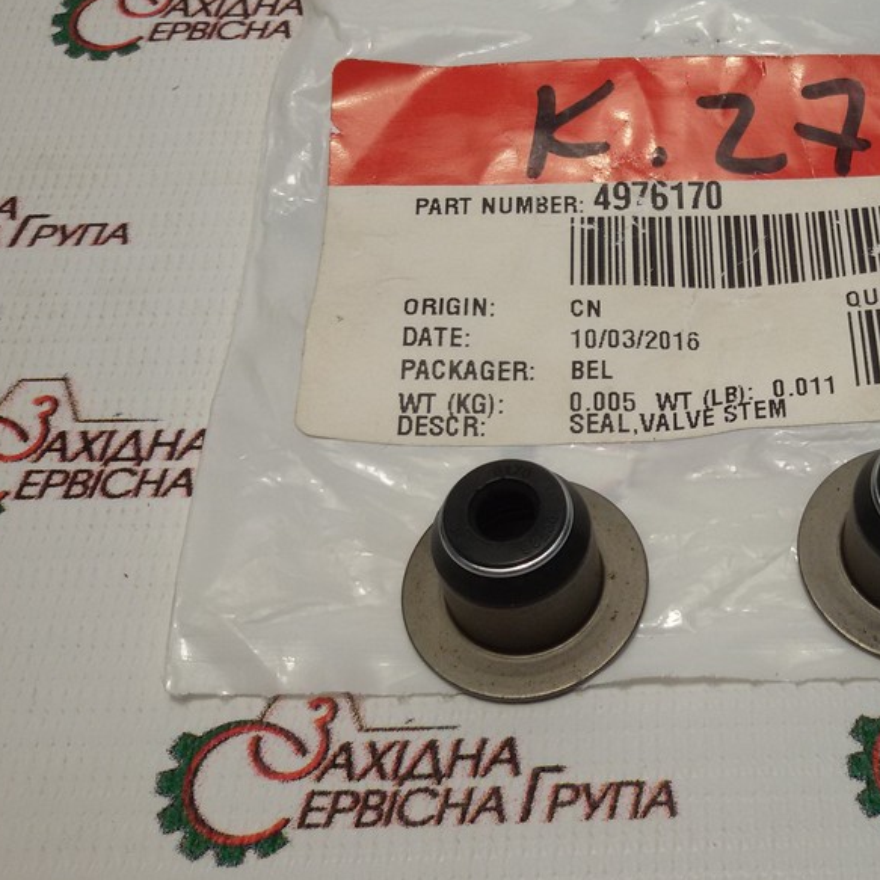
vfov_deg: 36.0
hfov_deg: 34.7
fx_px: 1352
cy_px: 400
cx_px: 734
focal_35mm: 47
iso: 50
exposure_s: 1/100
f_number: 2.4
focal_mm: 2.93
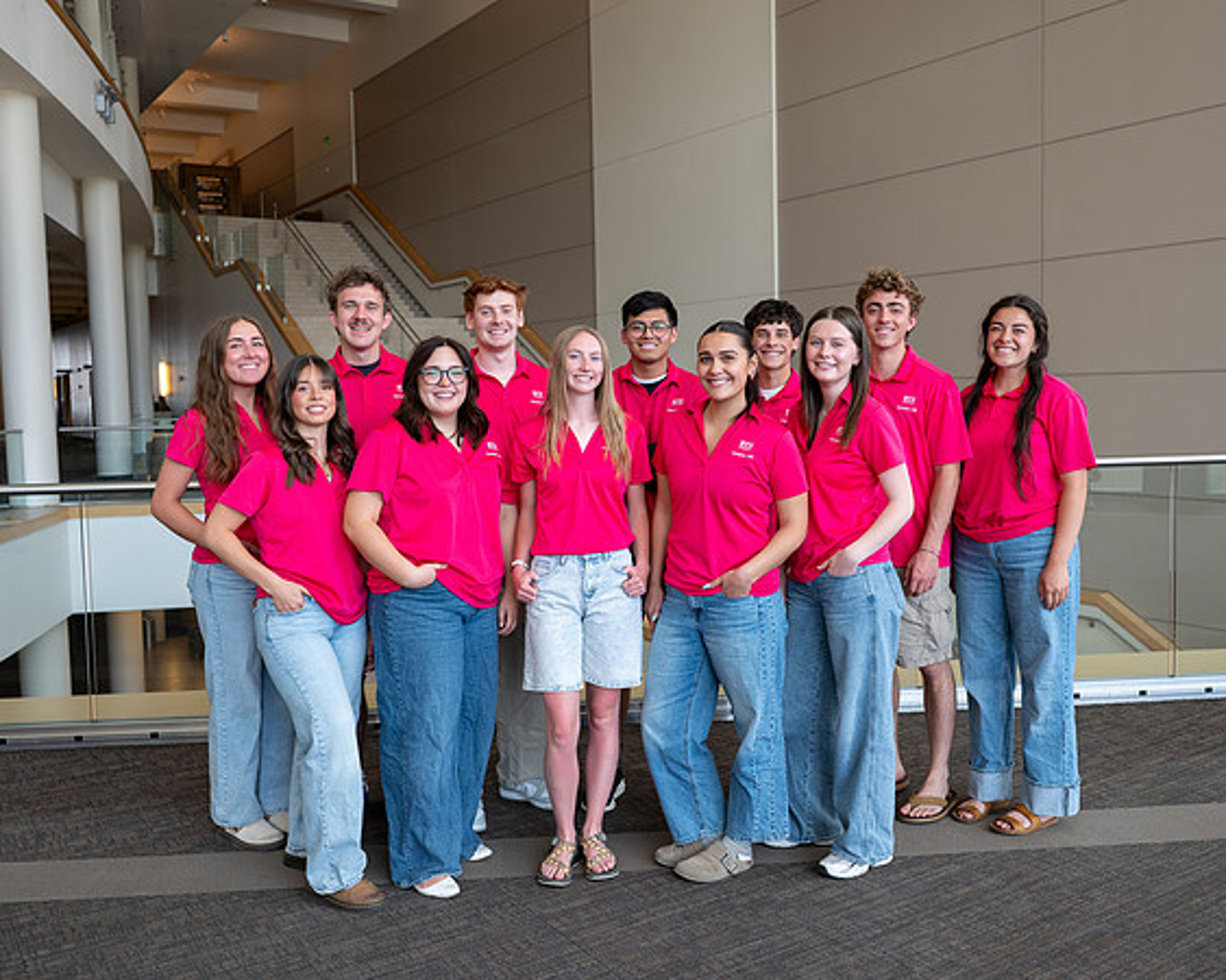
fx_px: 1191
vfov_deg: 44.7
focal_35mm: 33
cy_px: 476
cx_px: 624
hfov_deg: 54.5
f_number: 4
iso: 320
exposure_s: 1/125
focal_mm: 27
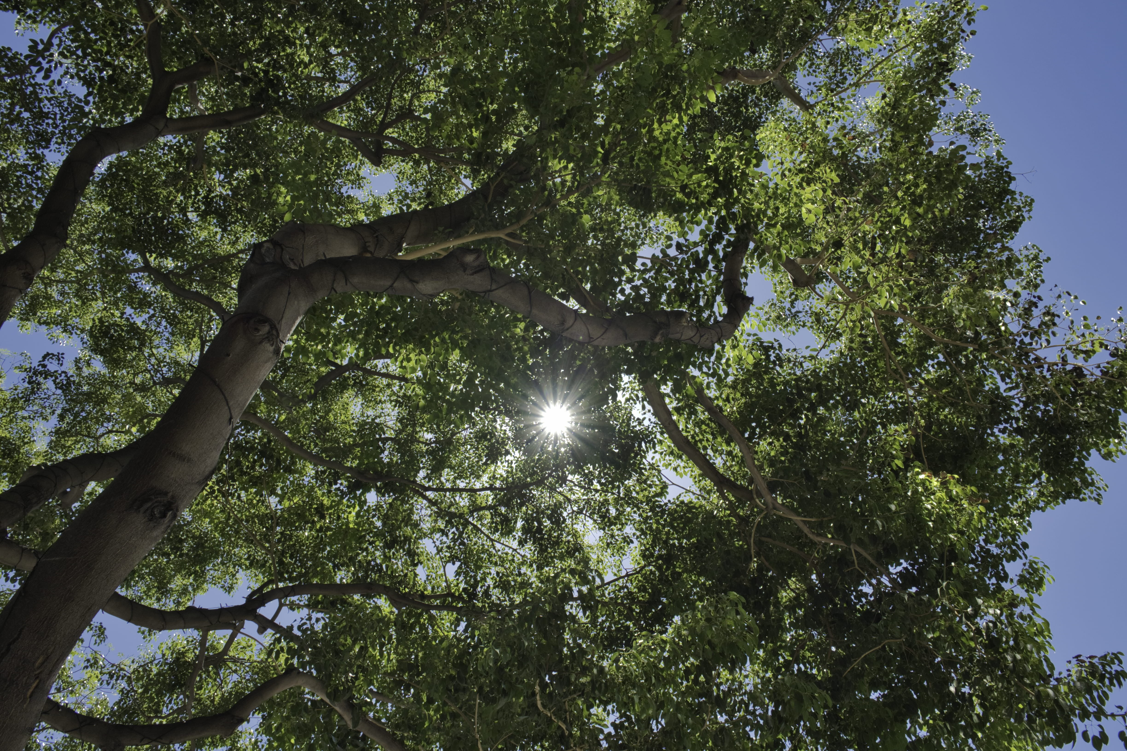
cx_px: 564
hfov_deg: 63.7
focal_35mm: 29
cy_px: 376
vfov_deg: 45.0
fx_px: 908
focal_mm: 19.6
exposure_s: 1/280
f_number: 10
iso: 800
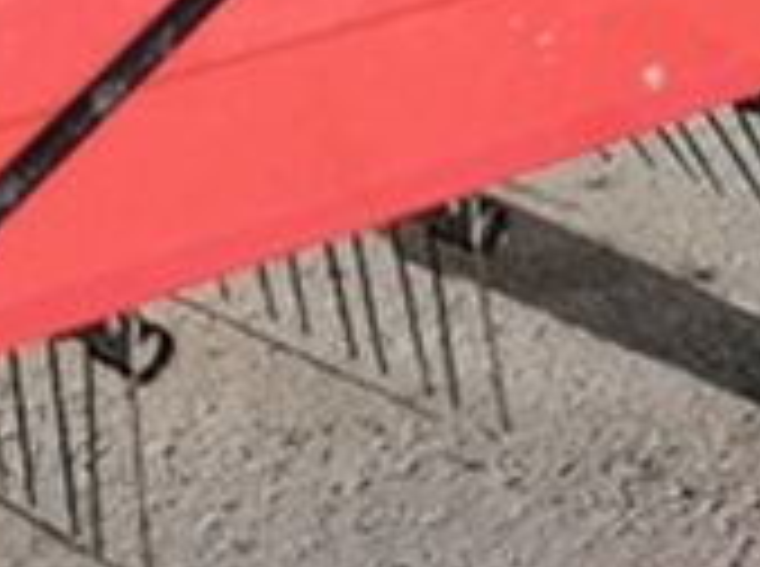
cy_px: 158
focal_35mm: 158
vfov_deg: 9.3
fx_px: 3462
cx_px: 76
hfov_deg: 12.4
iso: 50
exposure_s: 1/446
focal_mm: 3.81
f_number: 2.2
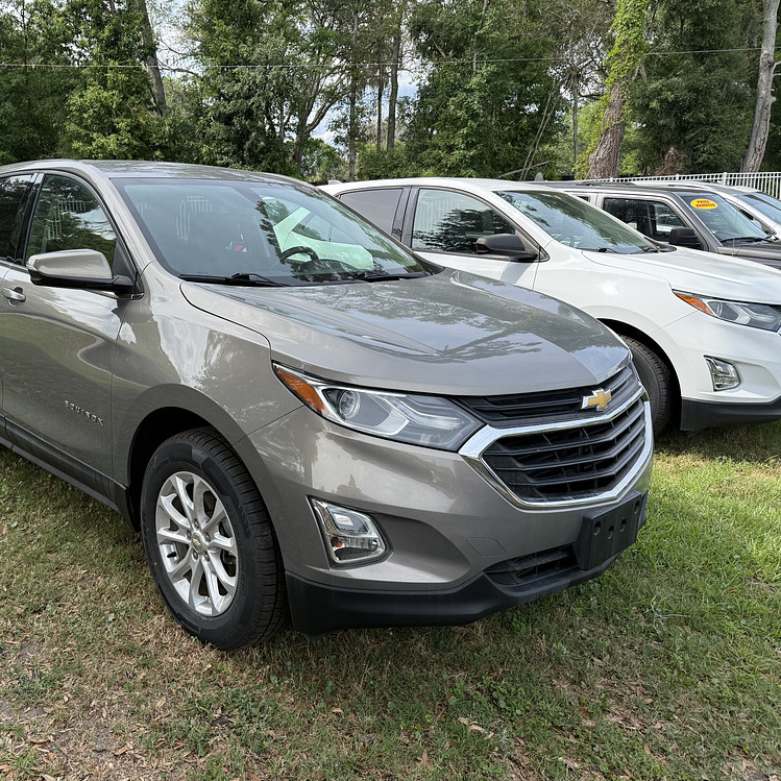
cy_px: 382
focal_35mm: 29
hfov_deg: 54.8
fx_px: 740
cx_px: 279
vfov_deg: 55.6
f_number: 1.78
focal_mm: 6.76
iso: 100
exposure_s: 1/1949
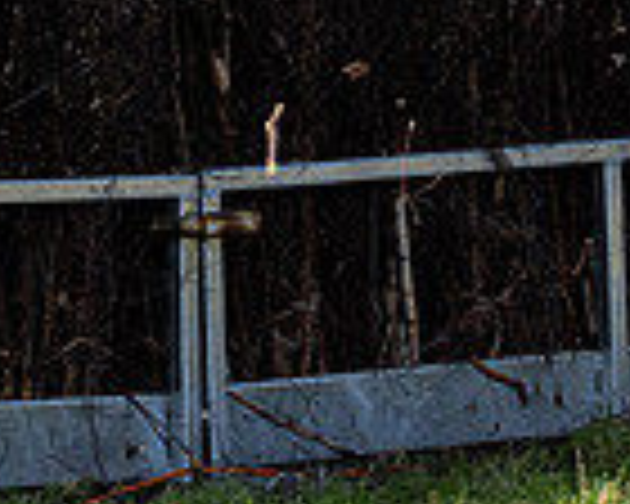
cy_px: -196
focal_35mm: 480
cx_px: -570
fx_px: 8950
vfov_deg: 3.2
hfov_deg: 4.0
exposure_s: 1/1250
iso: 400
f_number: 5
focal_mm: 70
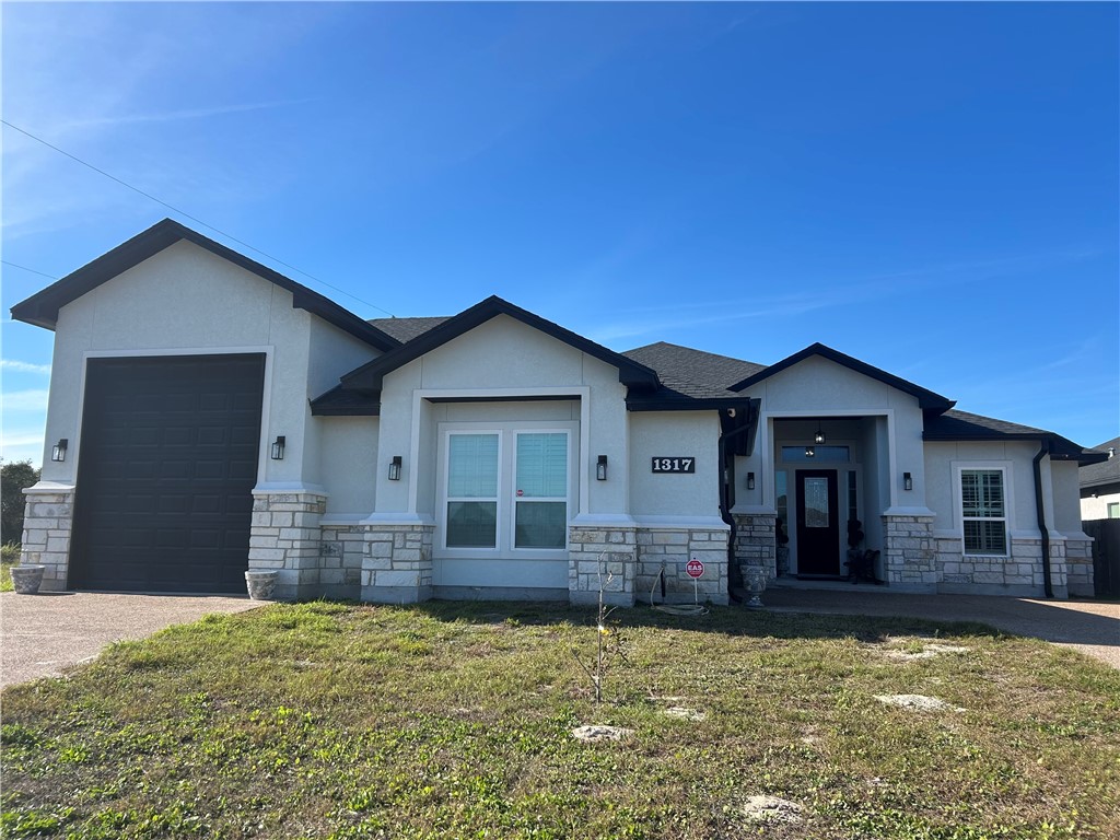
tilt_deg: +7.8
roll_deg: -1.1
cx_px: 560
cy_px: 420
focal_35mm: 26
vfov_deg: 53.1
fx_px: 841
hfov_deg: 67.3
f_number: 1.5
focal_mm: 5.7
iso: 50
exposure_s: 1/2841
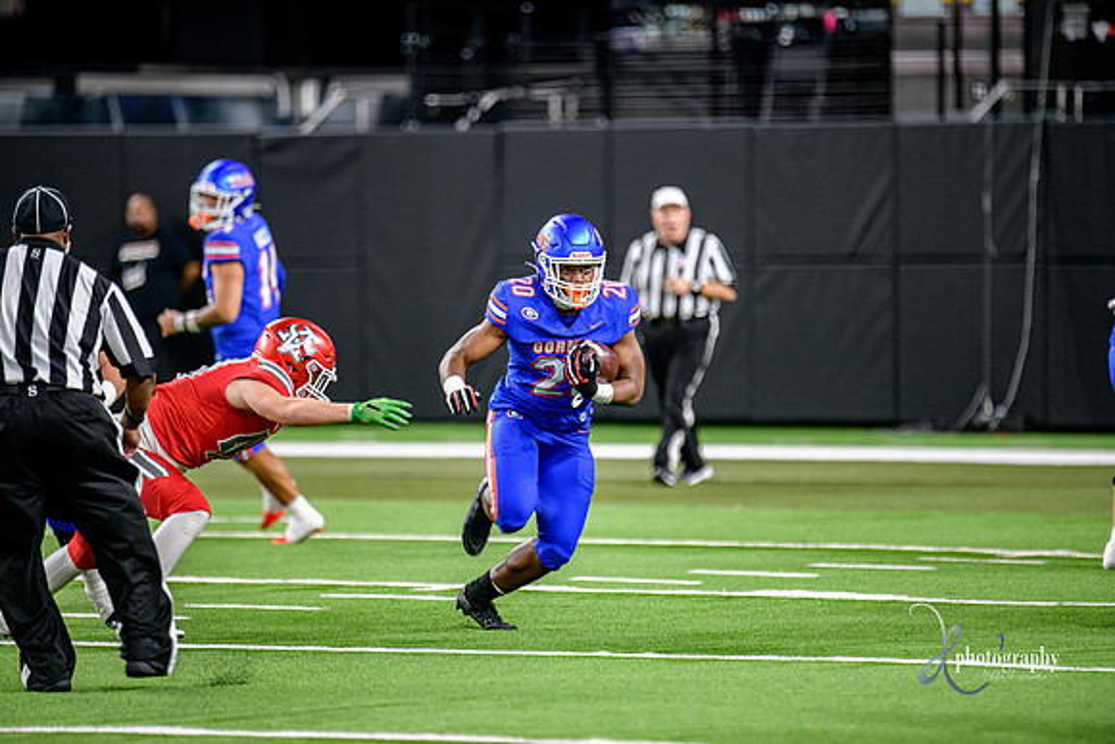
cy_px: 372
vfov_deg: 4.6
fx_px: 9293
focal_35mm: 300
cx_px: 558
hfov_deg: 6.9
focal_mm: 300
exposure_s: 1/400
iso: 1250
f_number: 2.8
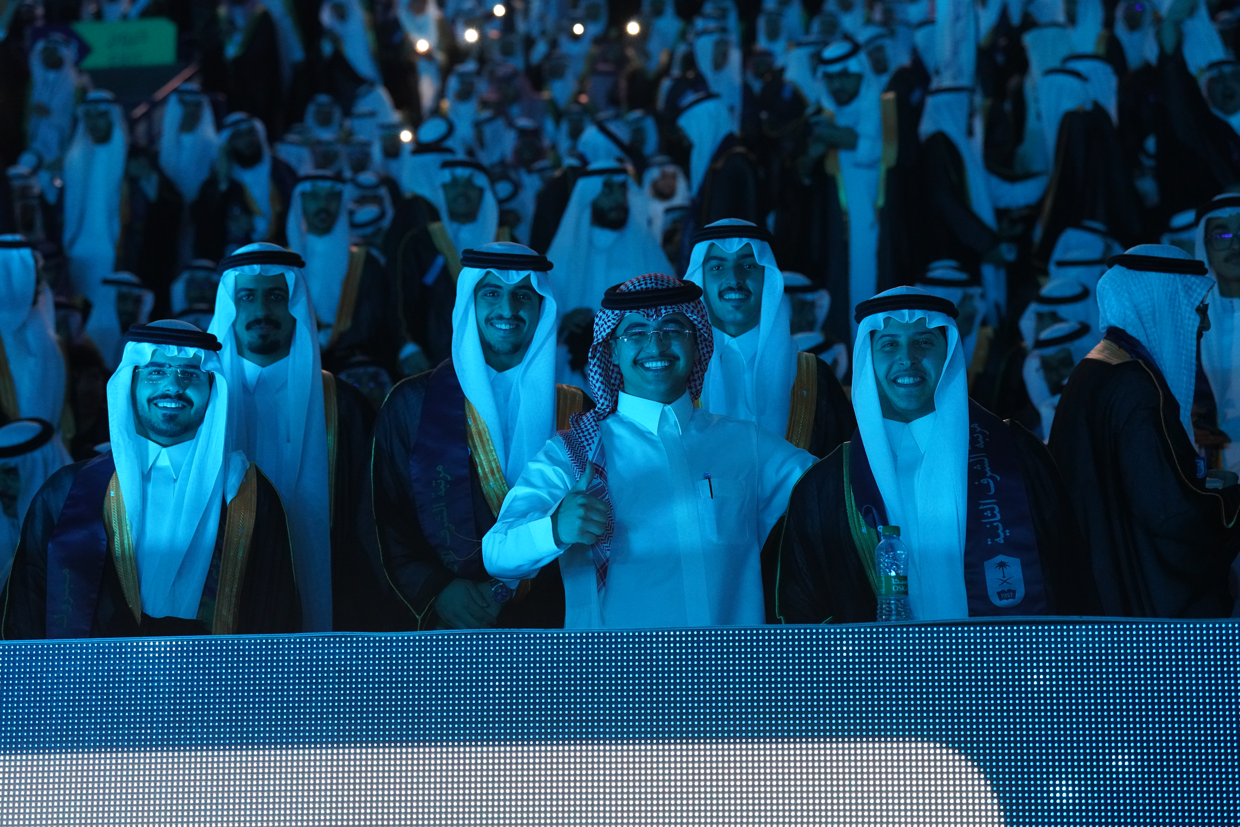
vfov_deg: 16.5
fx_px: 2859
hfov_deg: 24.5
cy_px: 414
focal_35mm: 83
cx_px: 620
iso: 4000
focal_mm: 83
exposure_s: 1/125
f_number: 4
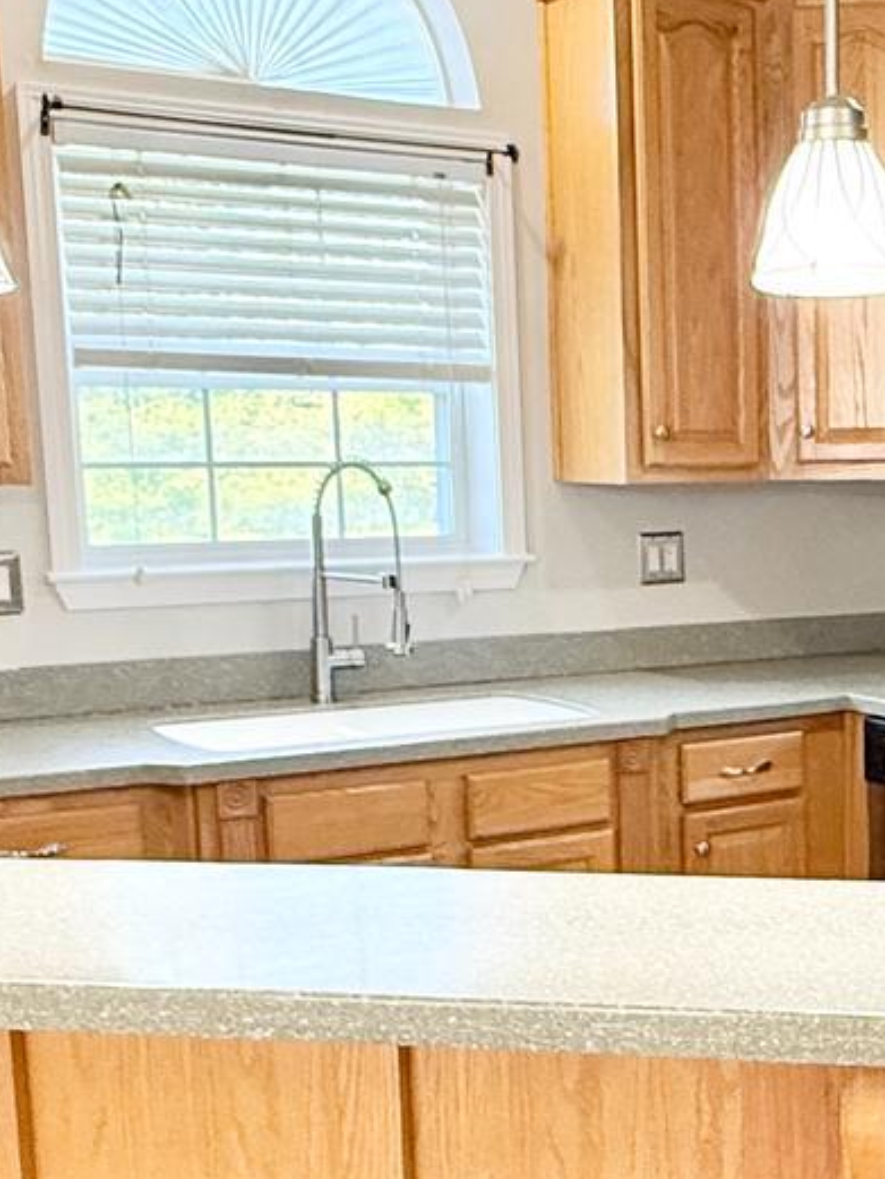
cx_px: 890
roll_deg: -0.4
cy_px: 769
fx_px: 1874
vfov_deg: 34.7
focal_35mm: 55
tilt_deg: -9.4
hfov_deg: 25.3
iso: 200
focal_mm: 2.22
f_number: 2.2
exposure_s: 1/120
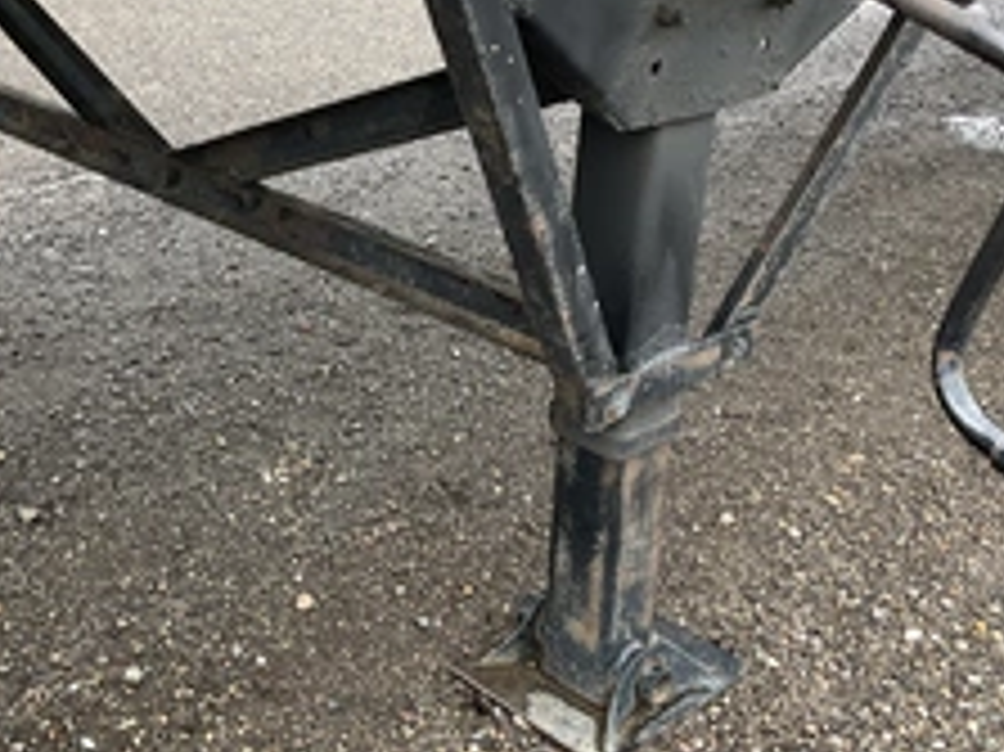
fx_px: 1507
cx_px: 365
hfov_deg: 36.6
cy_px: 288
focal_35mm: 52
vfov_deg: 27.9
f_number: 1.8
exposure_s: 1/122
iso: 25
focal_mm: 3
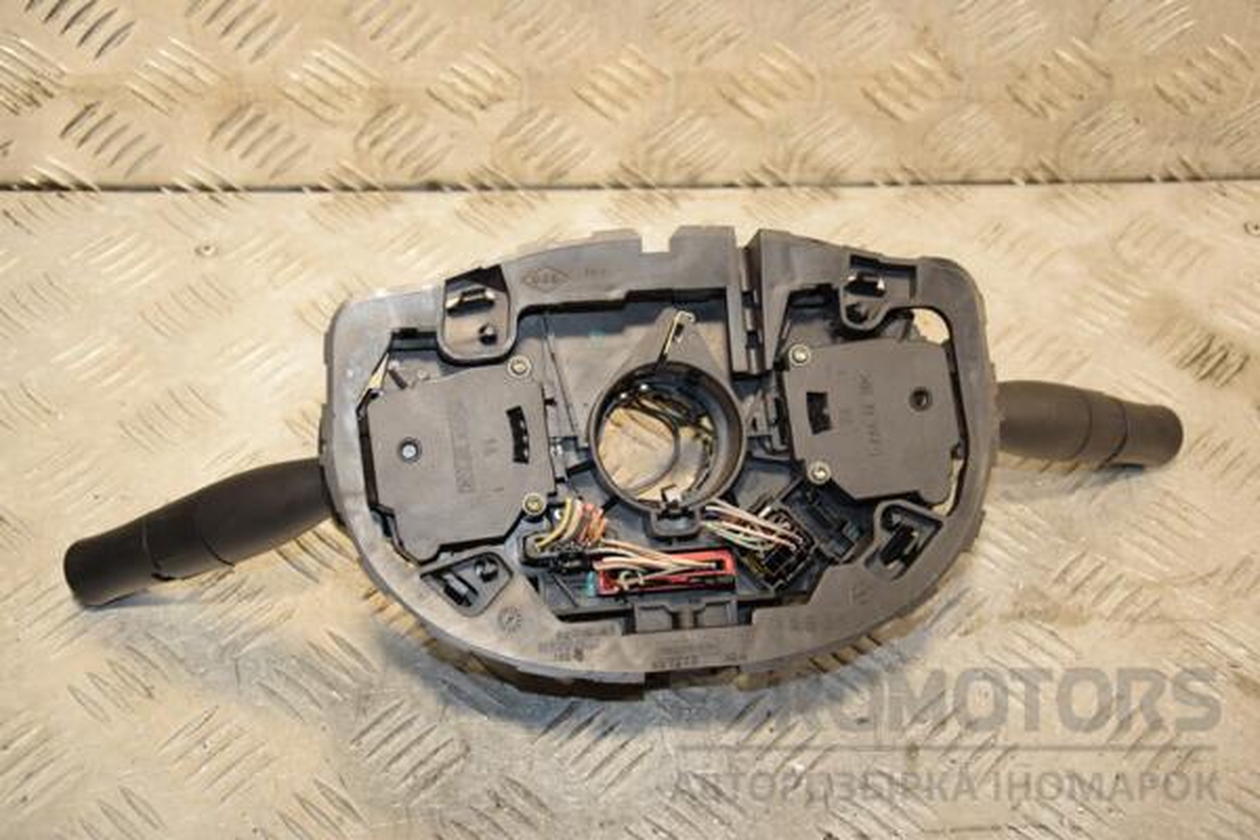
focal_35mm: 57
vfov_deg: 23.8
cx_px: 630
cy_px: 420
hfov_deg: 35.1
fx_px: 1995
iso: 800
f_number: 5
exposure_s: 1/200
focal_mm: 38
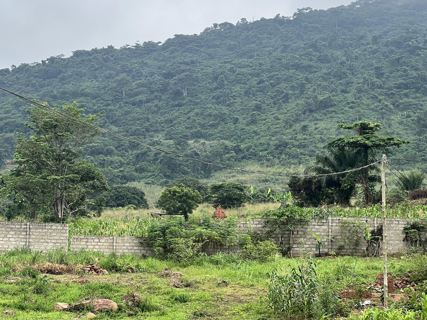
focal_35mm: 107
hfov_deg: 18.4
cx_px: 180
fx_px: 1320
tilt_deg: +8.5
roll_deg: -3.0
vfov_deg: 13.8
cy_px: 134
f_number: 2.8
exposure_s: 1/327
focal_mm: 9
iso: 32
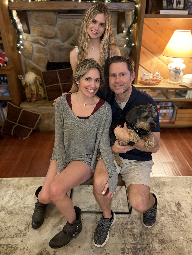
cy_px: 127
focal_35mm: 27
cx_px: 100
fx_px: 200
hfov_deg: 51.3
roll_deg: -1.0
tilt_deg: -27.9
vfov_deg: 65.3
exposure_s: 1/30
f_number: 1.6
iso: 640
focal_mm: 5.96
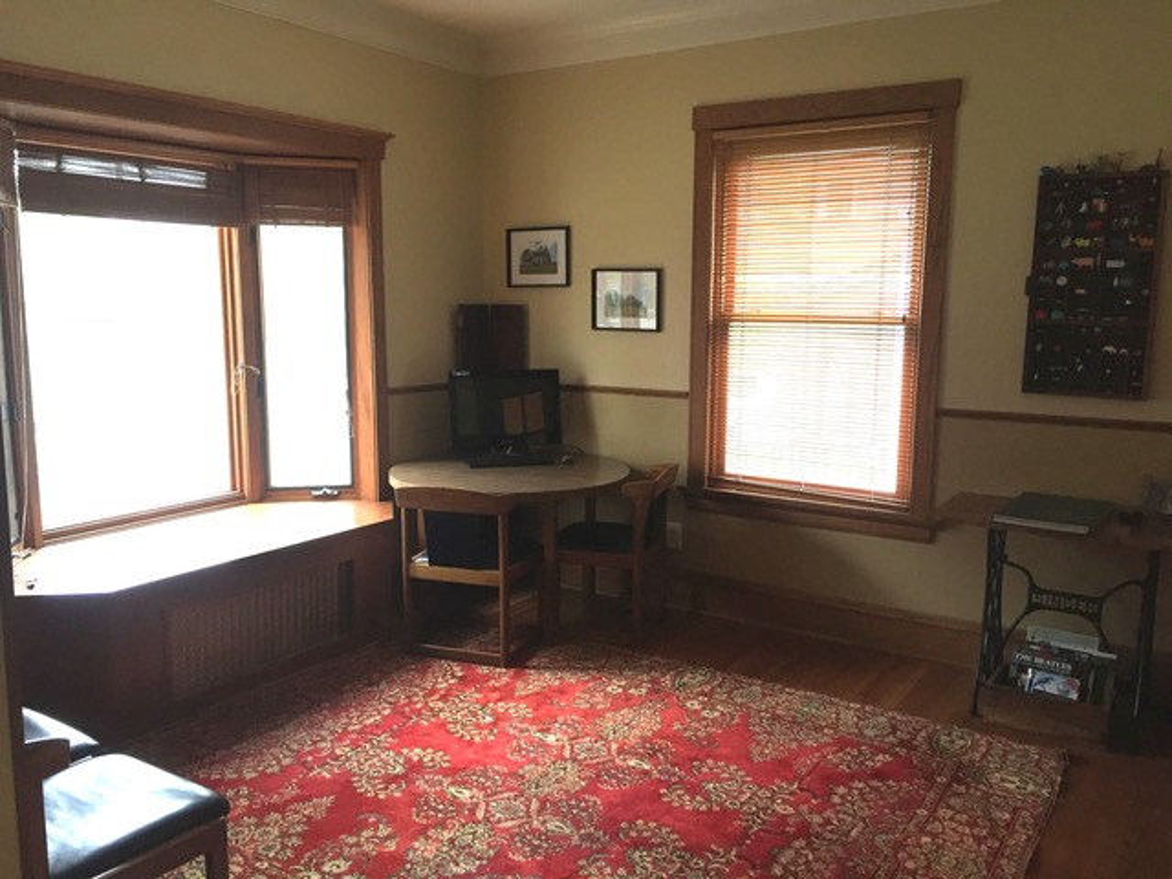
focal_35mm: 29
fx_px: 982
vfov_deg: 48.2
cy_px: 440
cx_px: 586
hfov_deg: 61.7
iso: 50
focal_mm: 4.15
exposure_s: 1/30
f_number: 2.2
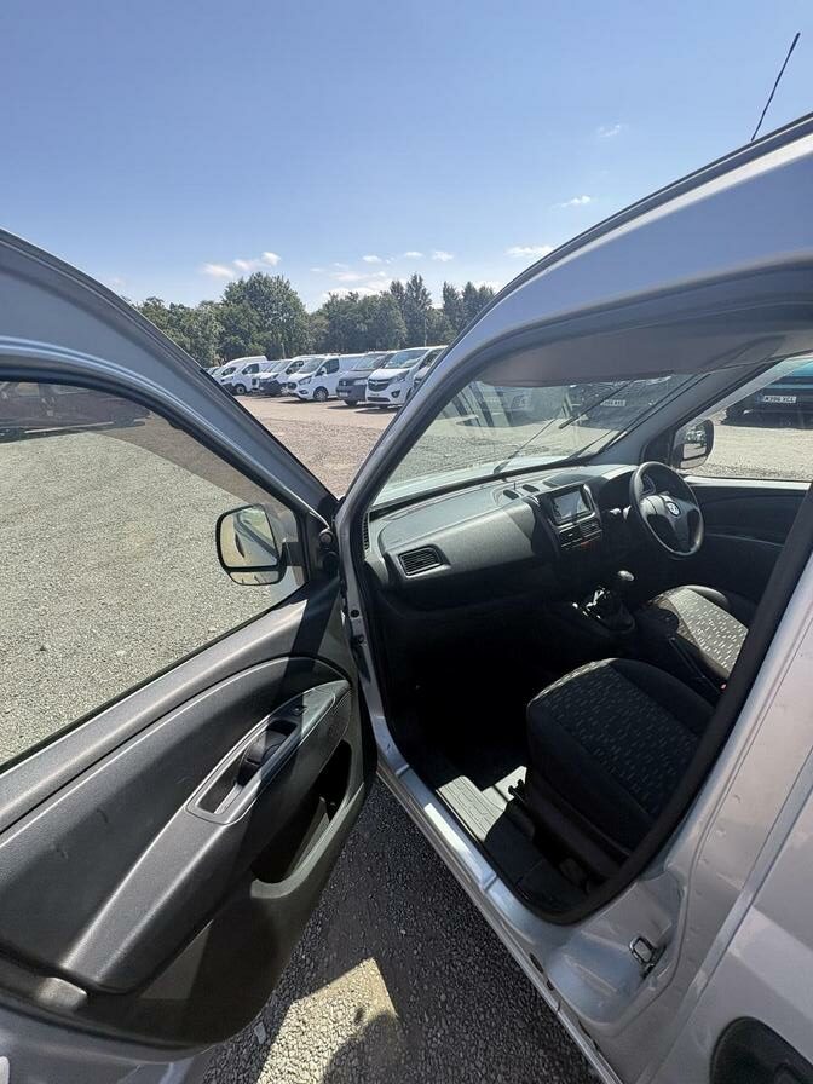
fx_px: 438
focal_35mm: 14
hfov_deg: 85.7
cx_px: 406
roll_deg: +0.9
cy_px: 542
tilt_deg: -20.7
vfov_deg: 102.1
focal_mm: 2.22
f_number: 2.2
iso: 40
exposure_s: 1/525
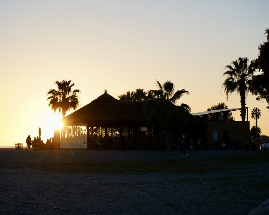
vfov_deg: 19.2
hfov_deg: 23.9
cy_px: 108
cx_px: 137
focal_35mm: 80
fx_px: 637
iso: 100
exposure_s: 1/160
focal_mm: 70
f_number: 8
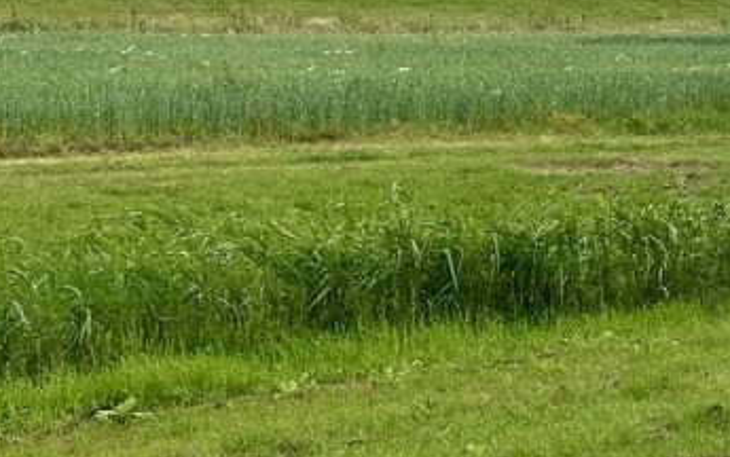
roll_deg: -0.2
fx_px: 2349
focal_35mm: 118
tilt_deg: +0.3
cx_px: 836
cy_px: 93
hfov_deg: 17.0
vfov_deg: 11.1
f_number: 1.78
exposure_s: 1/1433
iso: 64
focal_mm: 6.86
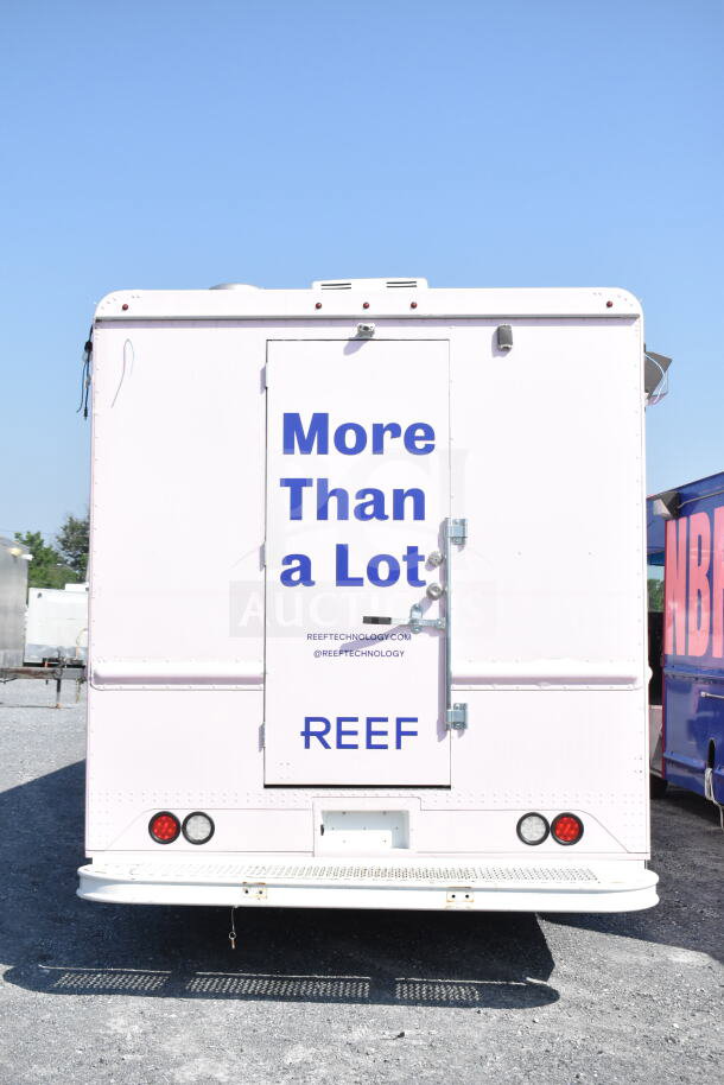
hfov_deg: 29.9
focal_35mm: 45
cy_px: 542
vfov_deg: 43.6
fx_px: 1356
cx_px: 362
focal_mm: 30
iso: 1600
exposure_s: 1/4000
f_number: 6.3
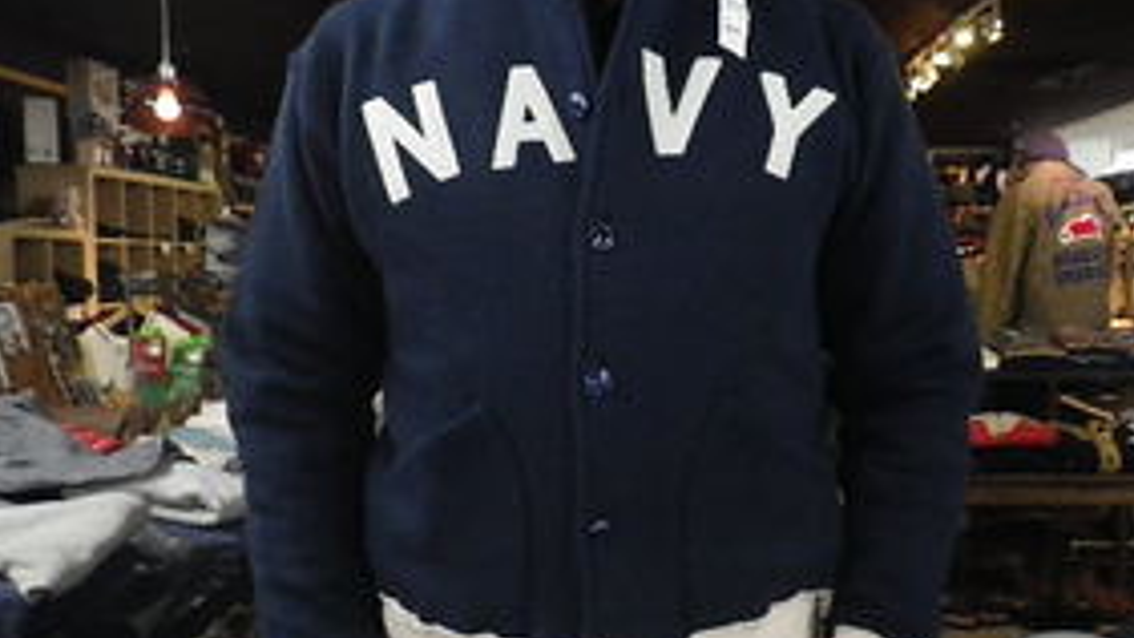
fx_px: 1143
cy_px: 357
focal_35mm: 38
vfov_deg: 31.2
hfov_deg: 52.6
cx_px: 638
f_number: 3.5
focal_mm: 5
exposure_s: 1/50
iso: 500
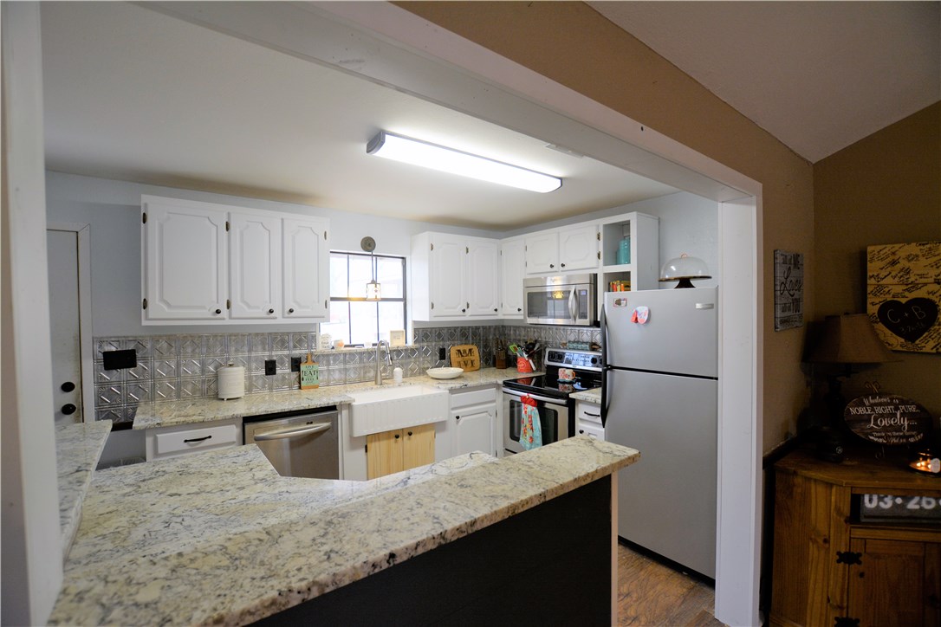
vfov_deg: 77.3
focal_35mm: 15
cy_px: 314
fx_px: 392
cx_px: 470
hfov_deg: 100.4
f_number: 4
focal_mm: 10
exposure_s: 1/60
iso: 500
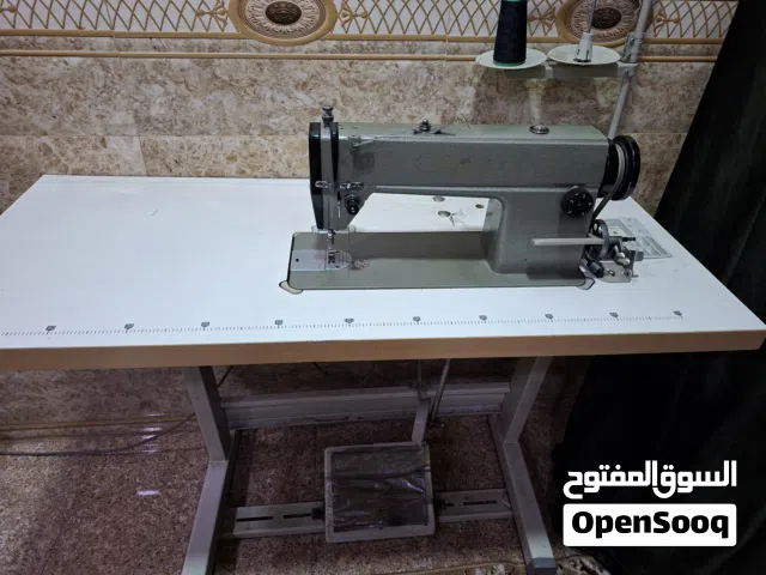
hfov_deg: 73.9
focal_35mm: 23
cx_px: 383
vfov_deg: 58.9
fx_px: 509
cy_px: 288
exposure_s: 1/50
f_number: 1.8
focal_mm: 5.54
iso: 250
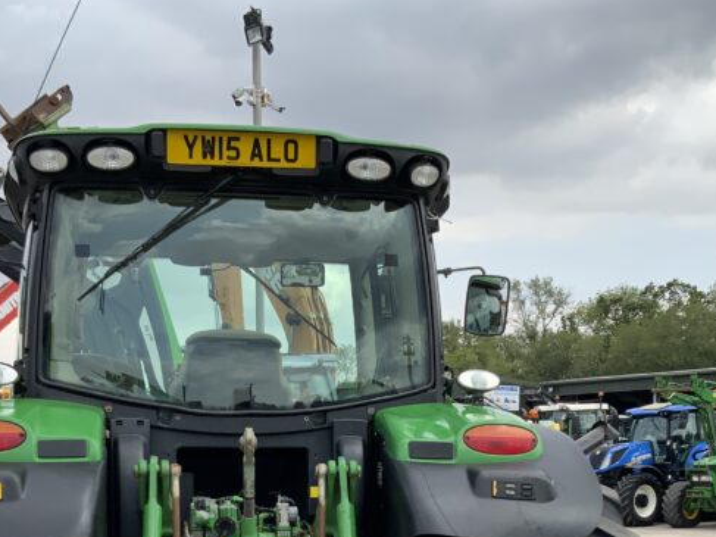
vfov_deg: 23.1
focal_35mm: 61
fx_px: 1261
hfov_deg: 31.7
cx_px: 350
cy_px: 536
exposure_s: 1/869
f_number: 1.8
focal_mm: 3
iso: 16
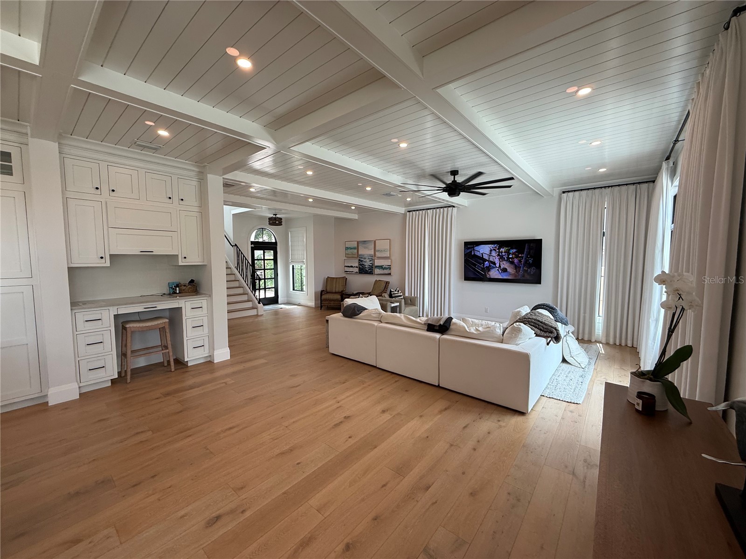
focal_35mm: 14
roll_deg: -0.4
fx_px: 302
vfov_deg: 85.7
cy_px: 280
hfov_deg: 102.1
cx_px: 373
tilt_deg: -4.0
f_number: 2.2
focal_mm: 2.22
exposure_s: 1/120
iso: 80
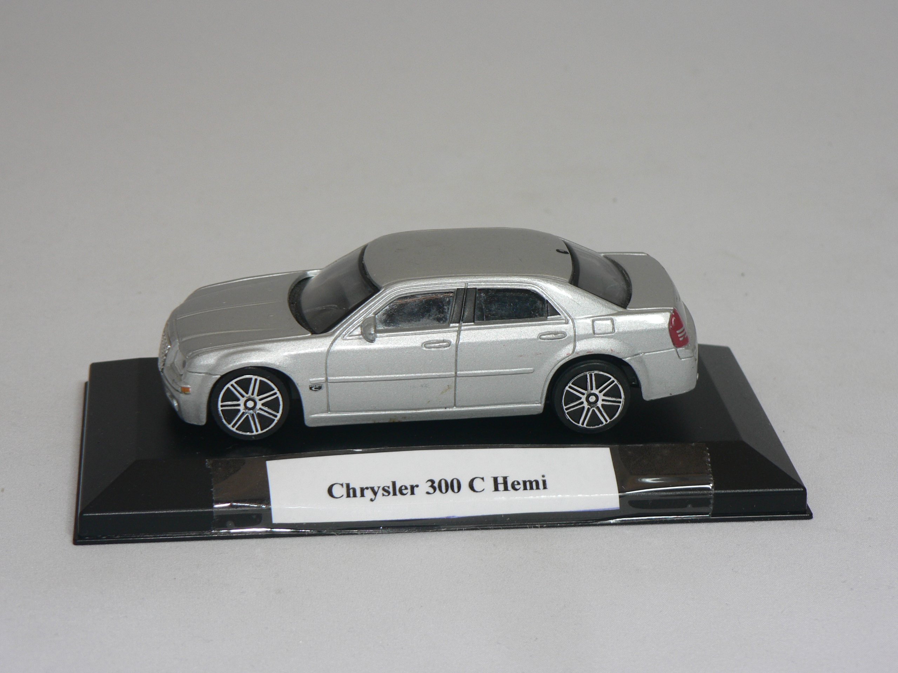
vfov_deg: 16.2
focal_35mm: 91
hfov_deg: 21.5
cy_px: 336
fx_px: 2361
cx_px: 449
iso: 80
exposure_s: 1/60
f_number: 3.2
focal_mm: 15.2
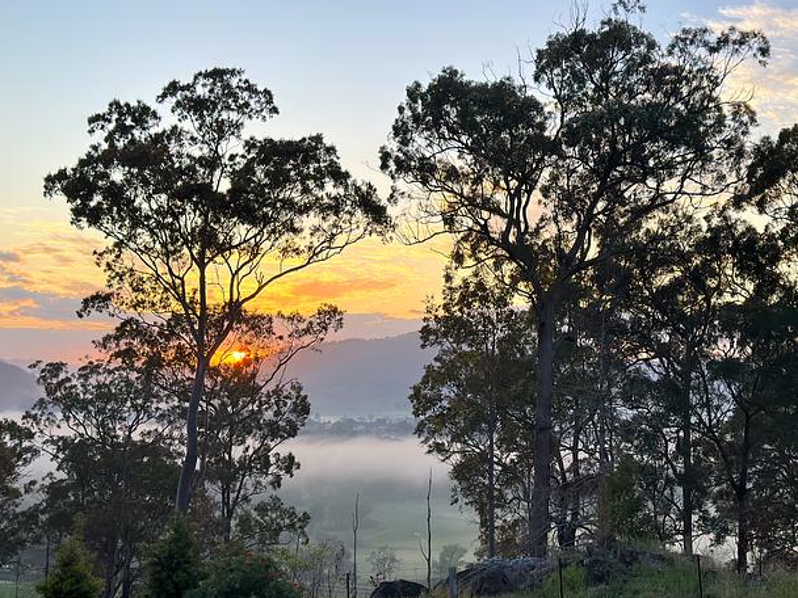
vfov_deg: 29.7
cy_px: 301
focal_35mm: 49
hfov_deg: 38.9
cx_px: 392
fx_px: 1130
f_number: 1.78
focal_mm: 6.86
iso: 80
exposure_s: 1/1376
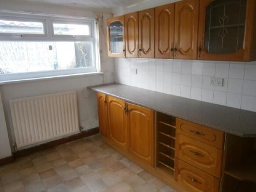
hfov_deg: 67.3
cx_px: 128
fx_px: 192
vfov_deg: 53.0
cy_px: 96
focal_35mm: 26
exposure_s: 1/30
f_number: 2.8
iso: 100
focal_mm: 4.7
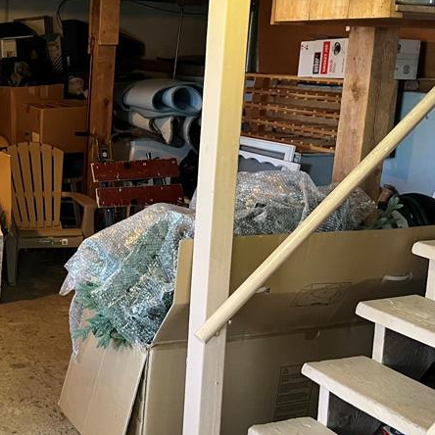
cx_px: -42
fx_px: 754
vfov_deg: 32.1
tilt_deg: -8.9
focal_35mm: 53
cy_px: 167
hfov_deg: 29.1
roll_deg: -1.3
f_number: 1.6
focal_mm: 5.1
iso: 400
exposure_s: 1/60
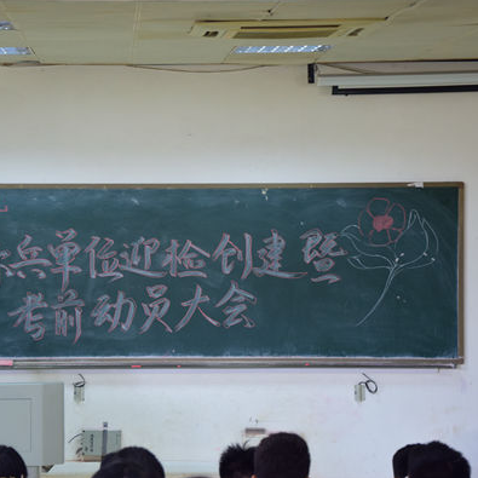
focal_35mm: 120
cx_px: 157
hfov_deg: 14.5
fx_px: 1875
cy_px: 240
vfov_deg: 14.5
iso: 800
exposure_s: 1/25
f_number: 5.3
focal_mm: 62
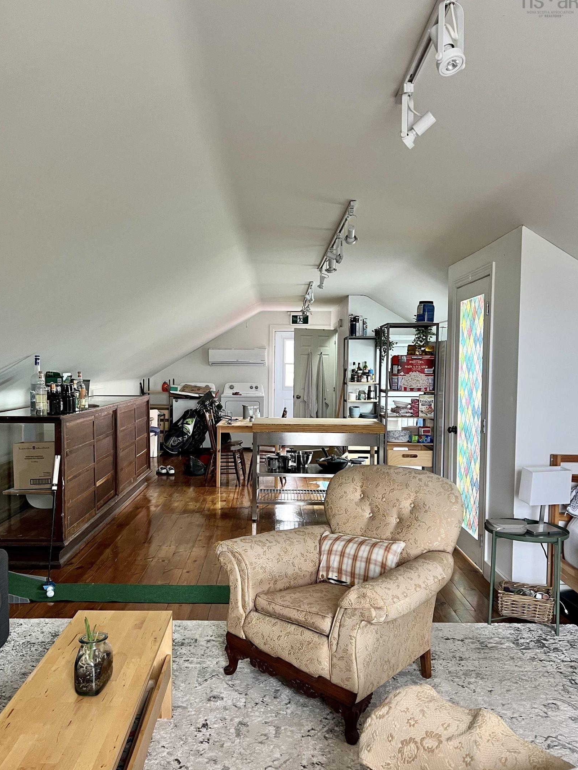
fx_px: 623
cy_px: 397
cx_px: 273
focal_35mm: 28
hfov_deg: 49.7
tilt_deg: -3.3
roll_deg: -0.1
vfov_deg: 63.4
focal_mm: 5.7
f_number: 1.5
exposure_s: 1/84
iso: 125
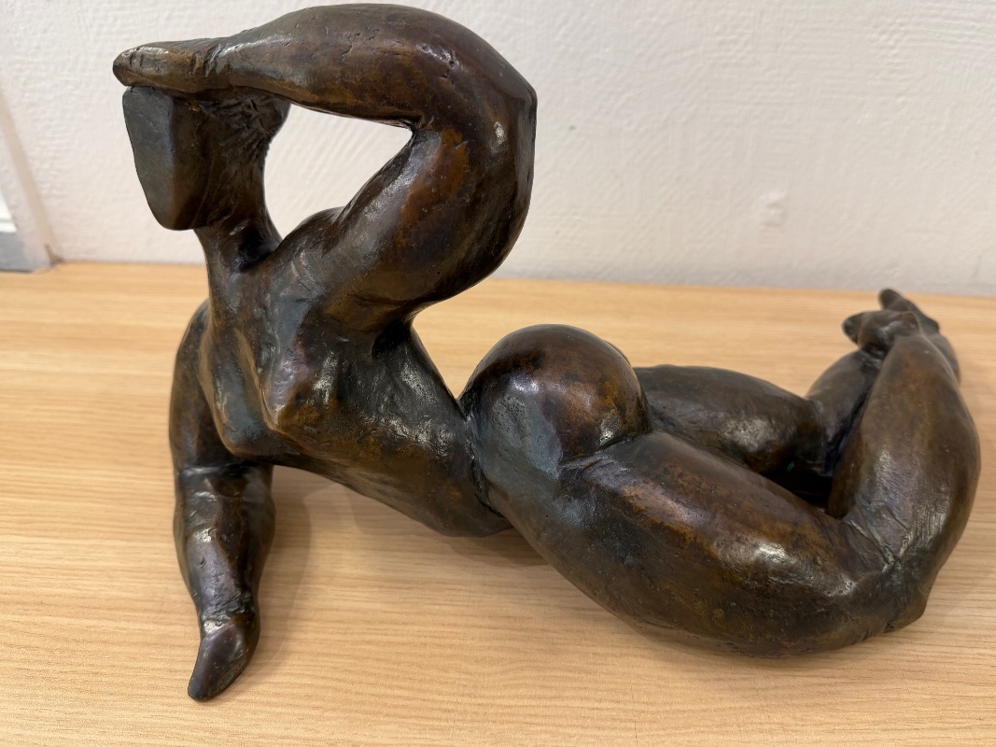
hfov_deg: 65.2
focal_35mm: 27
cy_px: 344
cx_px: 544
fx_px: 777
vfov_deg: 51.3
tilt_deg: -34.7
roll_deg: -0.9
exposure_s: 1/50
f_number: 1.78
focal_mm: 6.76
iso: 125
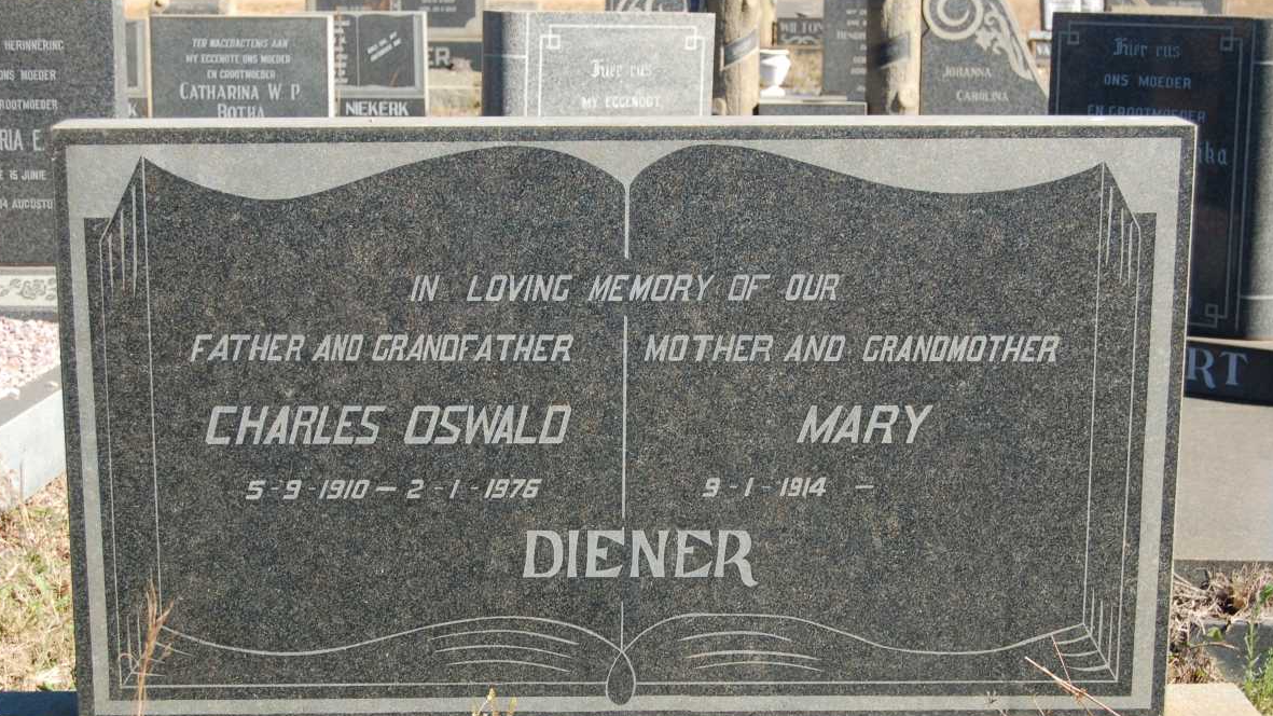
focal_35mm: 67
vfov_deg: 18.0
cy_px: 398
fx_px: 2261
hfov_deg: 31.4
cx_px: 631
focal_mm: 42
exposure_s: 1/200
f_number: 6.3
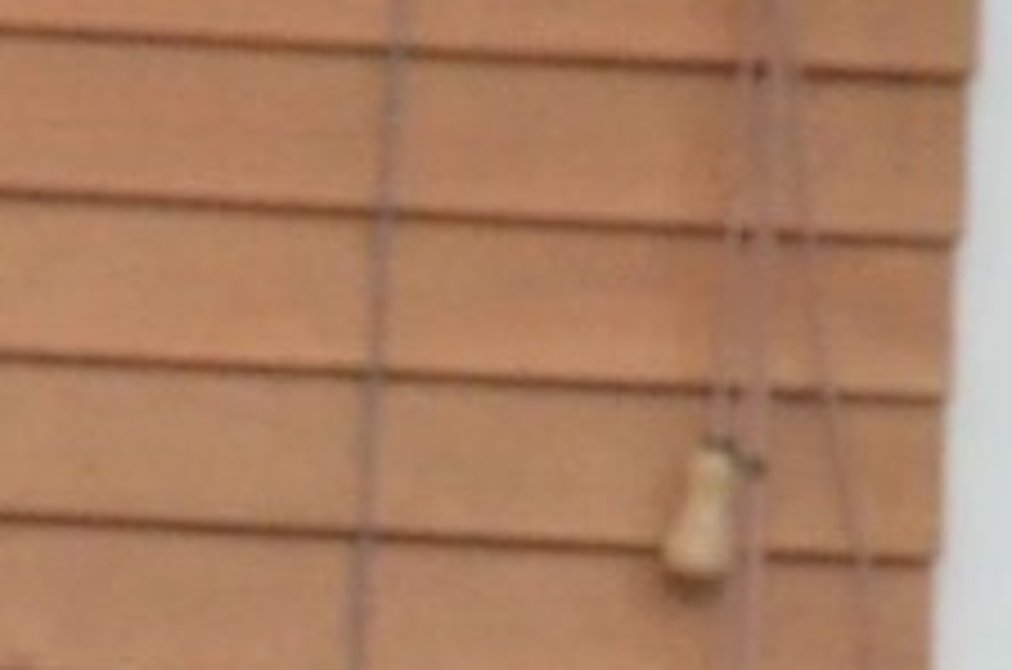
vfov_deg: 1.7
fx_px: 22020
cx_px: -571
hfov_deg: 2.6
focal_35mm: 785
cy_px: 1419
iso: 4000
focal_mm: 98
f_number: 6.3
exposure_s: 1/125
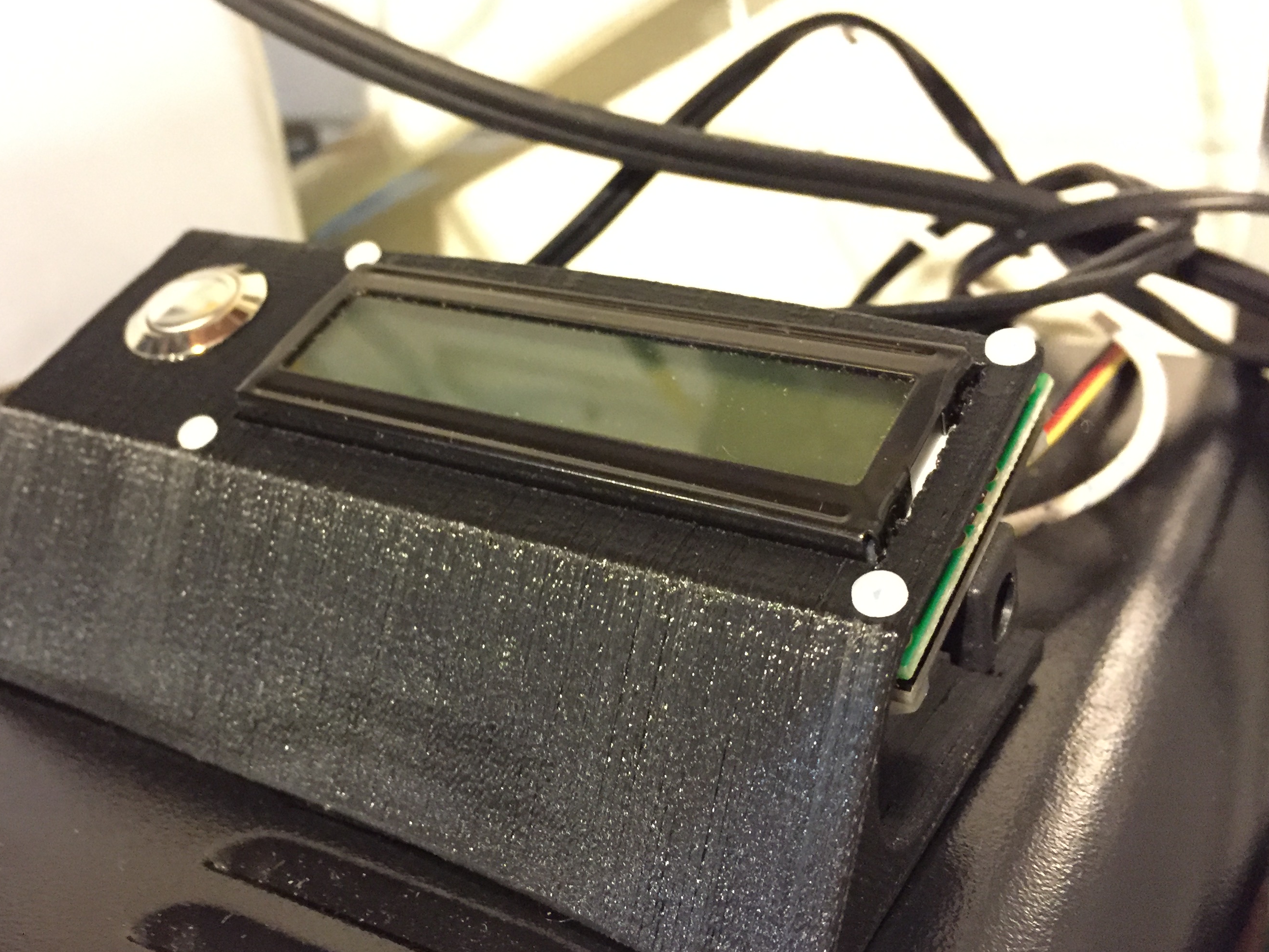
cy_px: 462
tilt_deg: -24.1
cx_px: 505
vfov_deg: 39.7
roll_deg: +3.2
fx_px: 1320
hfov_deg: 51.0
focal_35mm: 36
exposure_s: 1/15
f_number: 2.2
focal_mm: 4.15
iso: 800
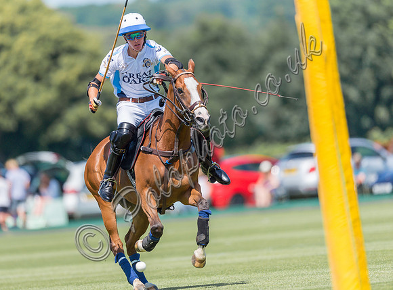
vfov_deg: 2.7
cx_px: 170
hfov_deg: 3.6
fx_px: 6222
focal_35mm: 551
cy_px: 142
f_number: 4
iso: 320
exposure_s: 1/4000
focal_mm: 500
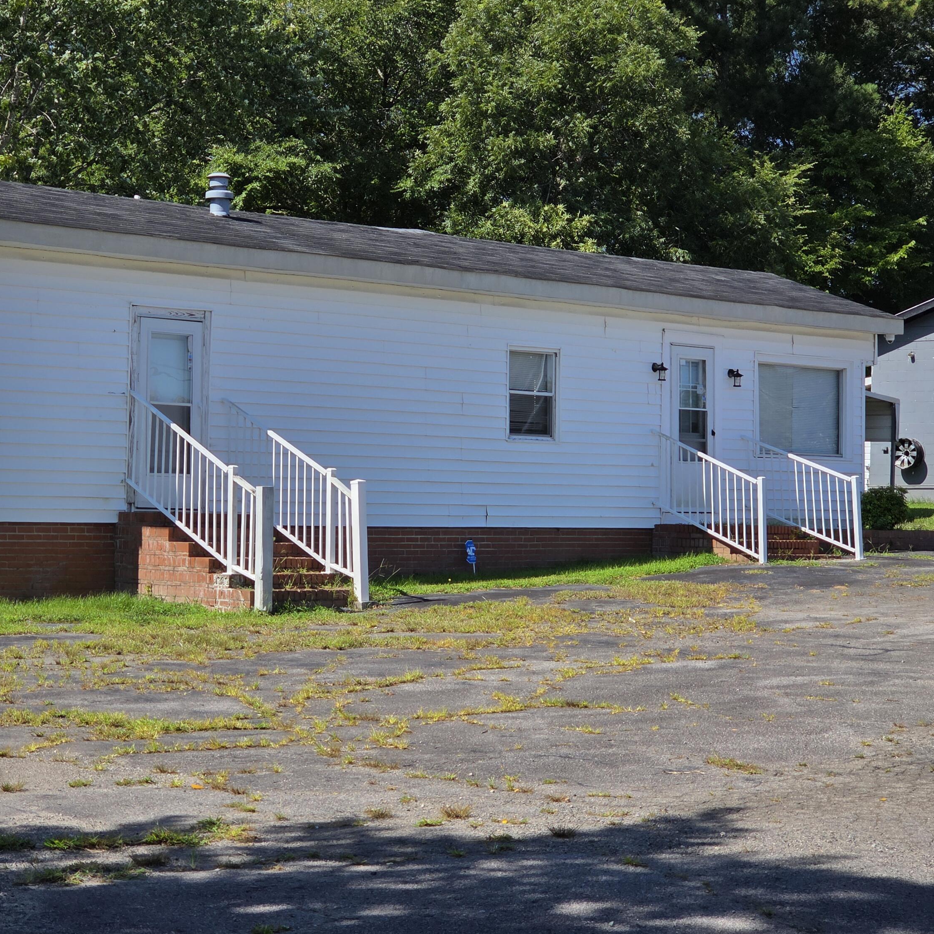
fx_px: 2503
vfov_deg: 21.1
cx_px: 365
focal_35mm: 82
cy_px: 469
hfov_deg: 21.1
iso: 25
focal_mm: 7
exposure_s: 1/1521
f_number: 2.4
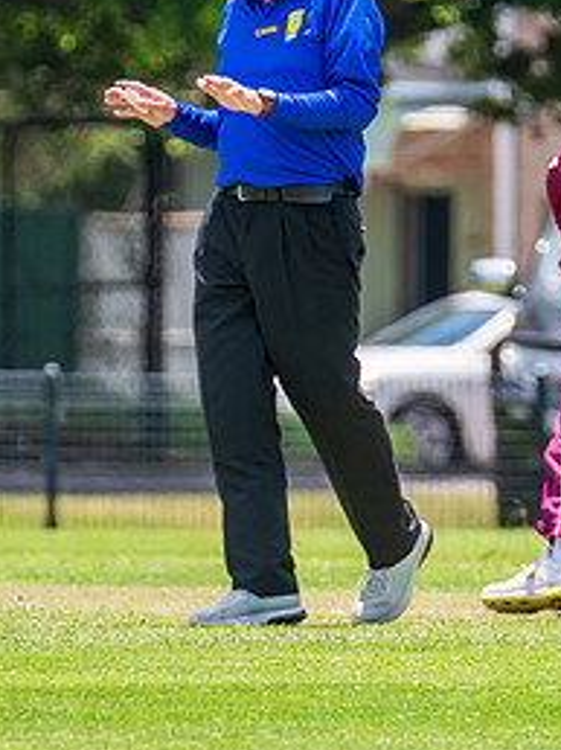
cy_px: 104
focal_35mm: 1256
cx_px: 233
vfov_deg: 1.6
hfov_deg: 1.2
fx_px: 27185
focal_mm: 440
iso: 800
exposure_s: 1/1000
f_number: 8
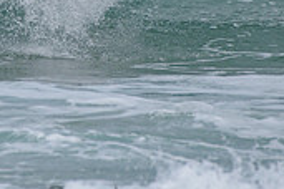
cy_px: -74
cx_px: 42
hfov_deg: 1.2
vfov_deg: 0.8
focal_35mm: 1692
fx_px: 13347
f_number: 5.6
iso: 220
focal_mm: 500
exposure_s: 1/2000
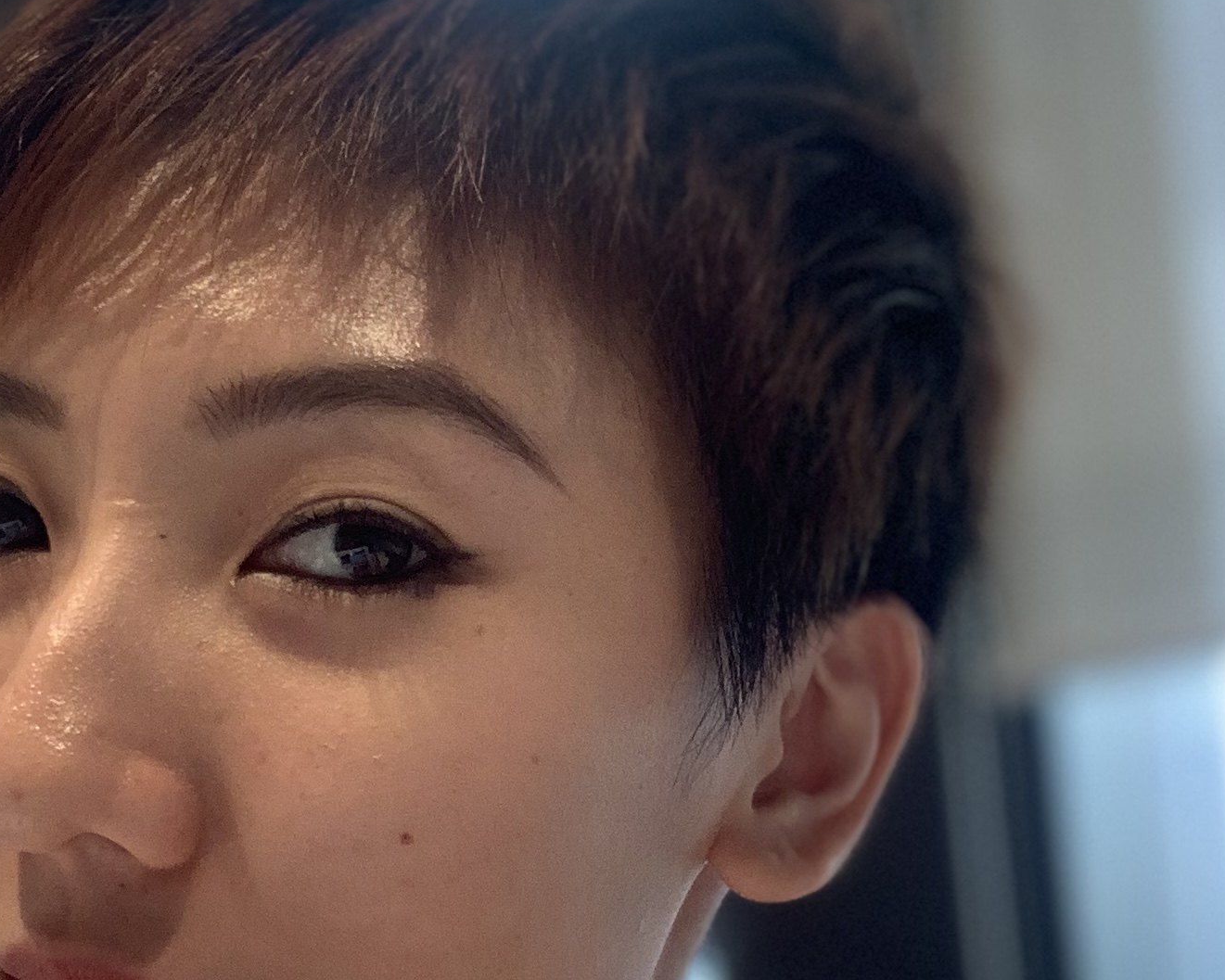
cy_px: 810
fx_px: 2647
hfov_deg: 25.8
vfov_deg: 20.7
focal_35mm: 73
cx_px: 338
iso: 100
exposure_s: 1/50
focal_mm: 2.87
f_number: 2.2
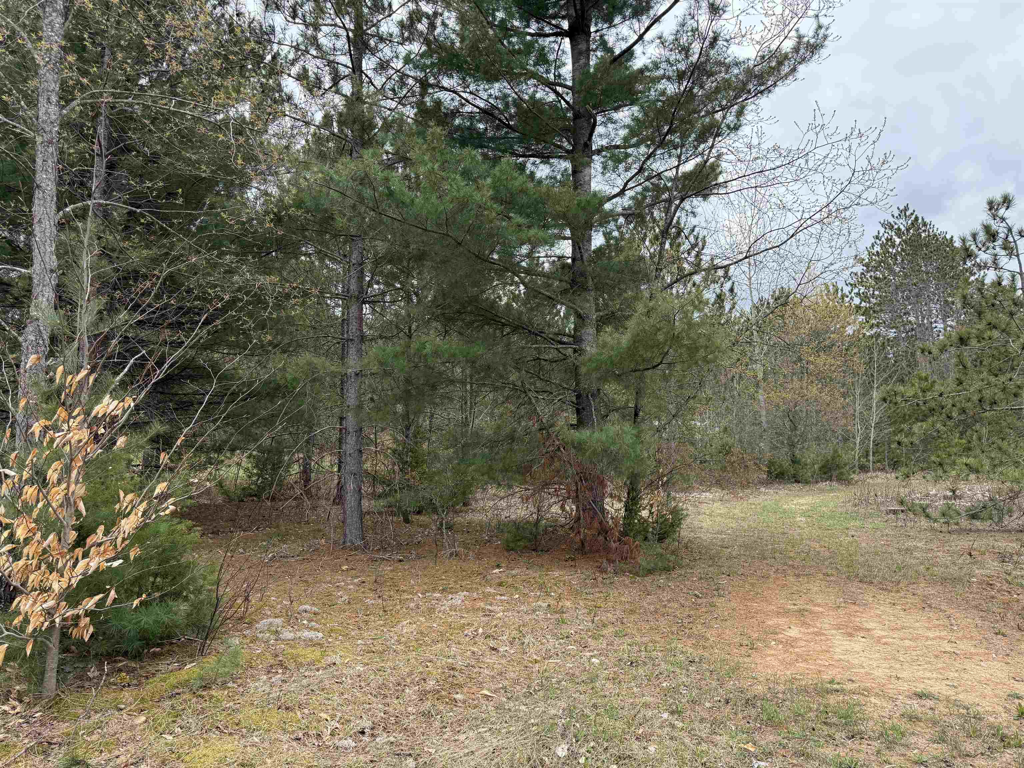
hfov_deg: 71.6
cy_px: 384
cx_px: 512
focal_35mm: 24
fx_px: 710
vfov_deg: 56.8
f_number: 1.78
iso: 100
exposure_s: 1/2525
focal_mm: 6.76
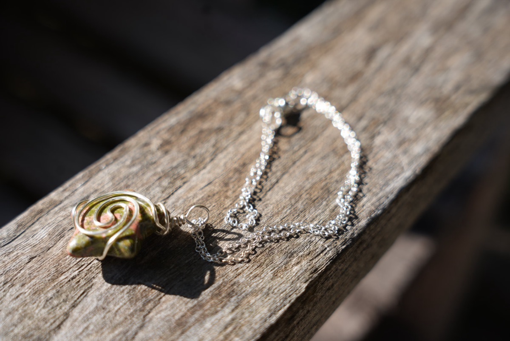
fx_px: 680
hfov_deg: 41.1
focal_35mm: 48
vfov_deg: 28.1
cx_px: 255
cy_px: 170
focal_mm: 48
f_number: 4.5
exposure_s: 1/320
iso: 100
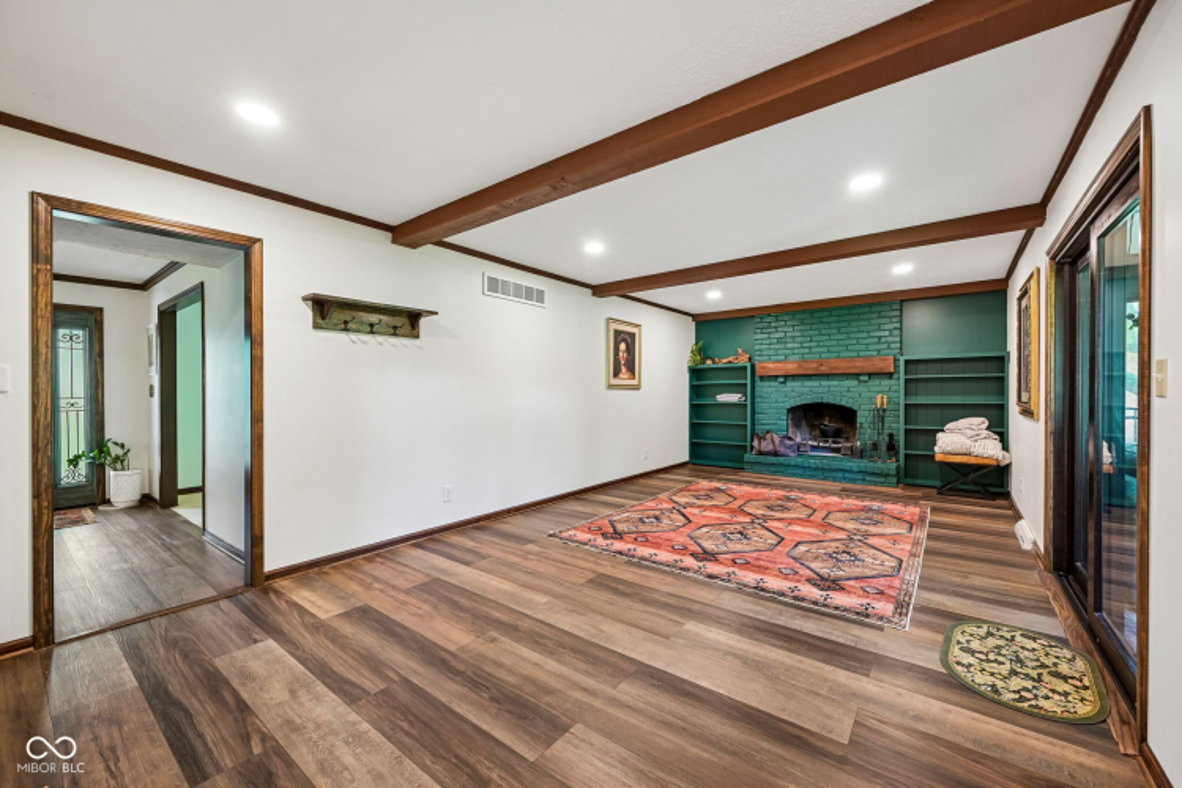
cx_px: 591
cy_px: 394
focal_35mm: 14
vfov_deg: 81.2
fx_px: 460
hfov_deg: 104.3
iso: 400
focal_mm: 14
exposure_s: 1/5
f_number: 8
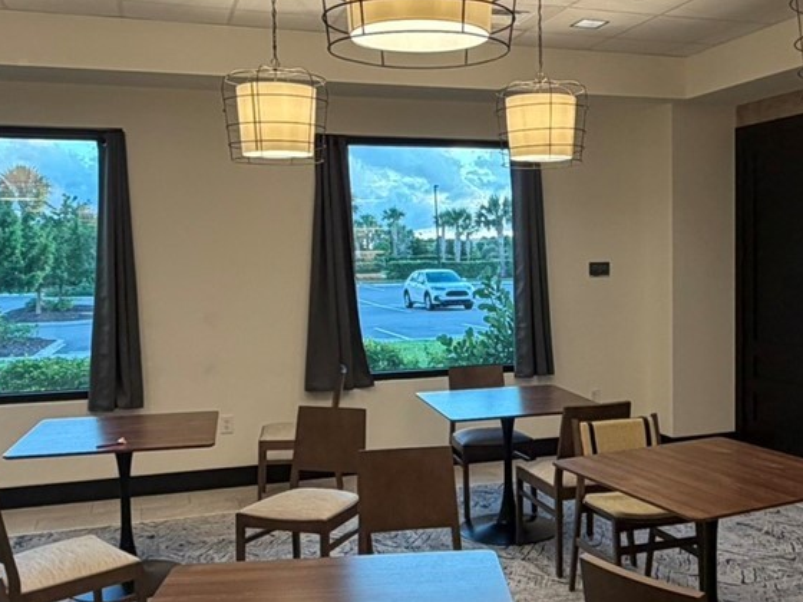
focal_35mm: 40
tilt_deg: -3.2
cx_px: 488
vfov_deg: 36.0
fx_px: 928
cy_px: 300
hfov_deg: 46.5
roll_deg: +1.2
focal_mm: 2.22
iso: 200
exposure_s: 1/60
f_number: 2.2
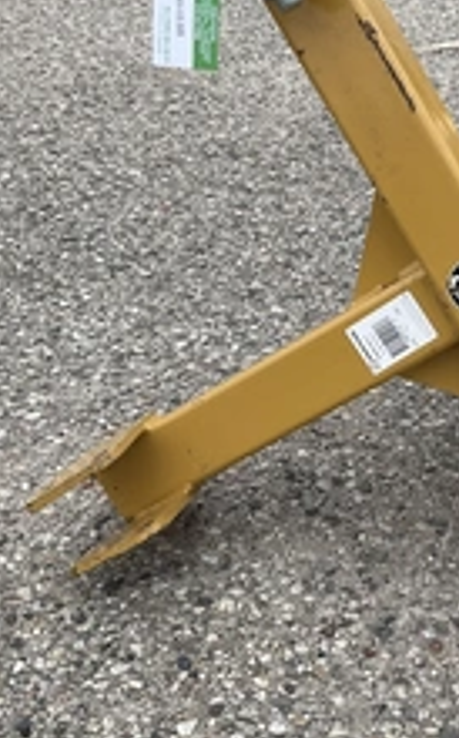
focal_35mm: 56
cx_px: 419
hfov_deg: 22.5
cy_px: 322
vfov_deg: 36.3
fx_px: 1124
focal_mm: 3
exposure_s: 1/397
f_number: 1.8
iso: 25
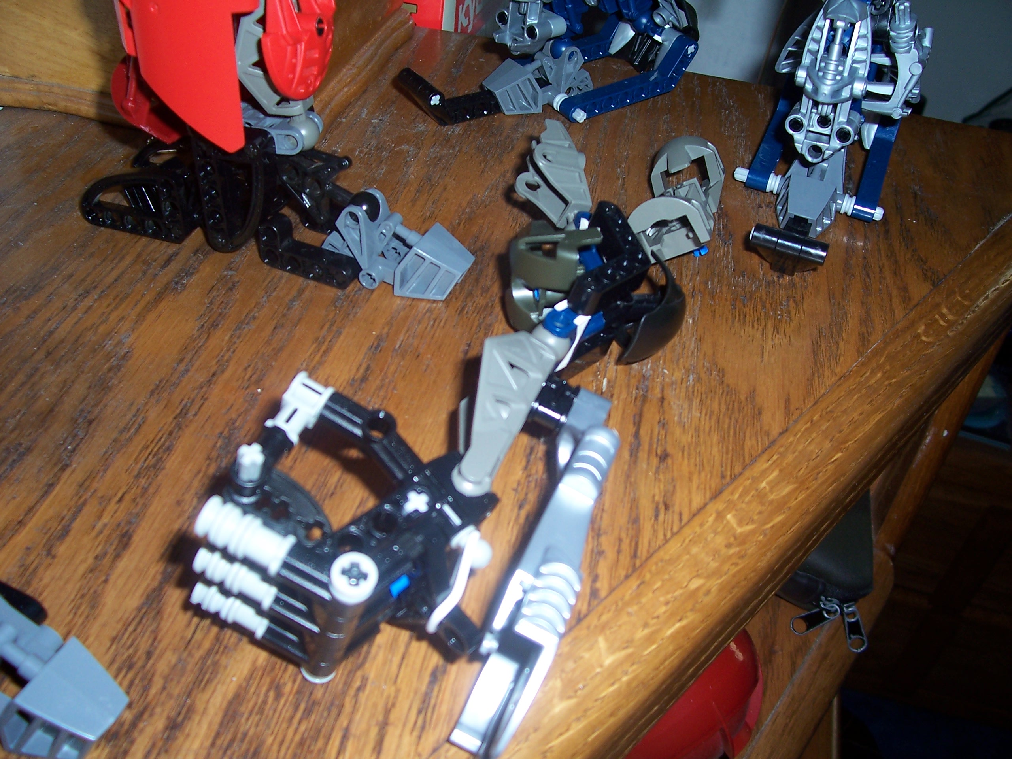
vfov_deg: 41.8
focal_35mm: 34
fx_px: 994
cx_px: 506
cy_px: 380
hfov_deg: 54.0
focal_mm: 5.6
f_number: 2.7
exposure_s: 1/60
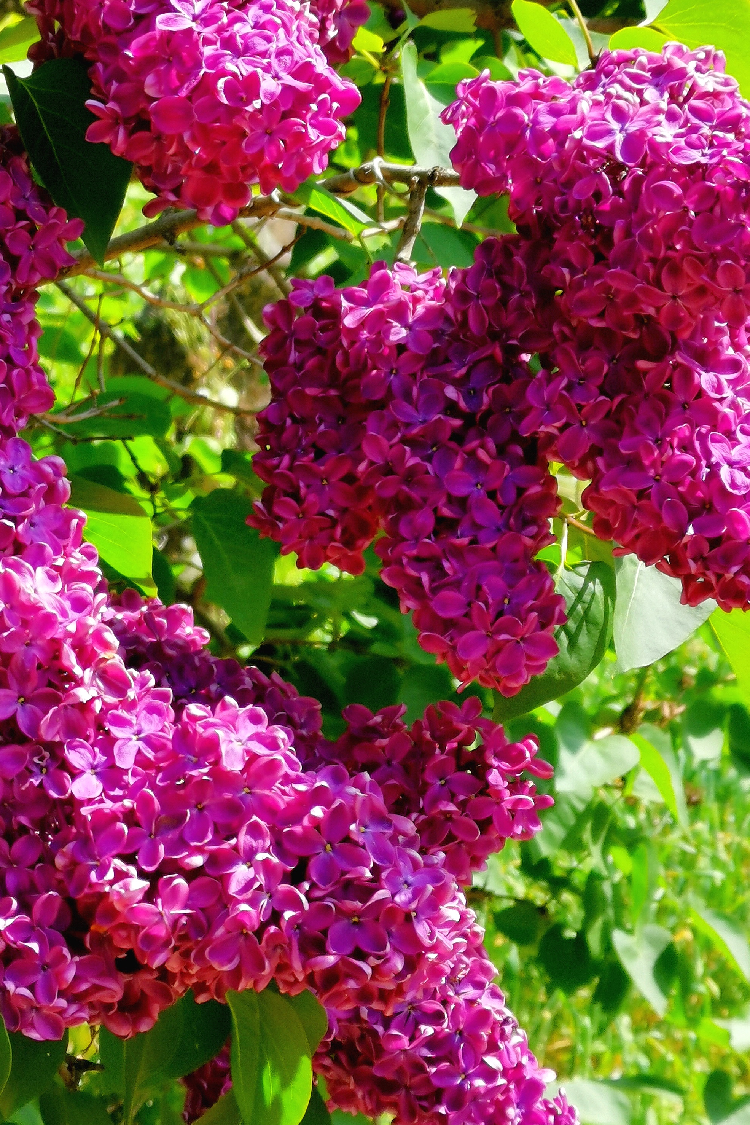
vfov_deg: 26.3
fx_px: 2406
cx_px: 318
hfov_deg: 17.7
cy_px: 565
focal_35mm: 77
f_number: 1.8
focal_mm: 5.58
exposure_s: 1/867
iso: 50
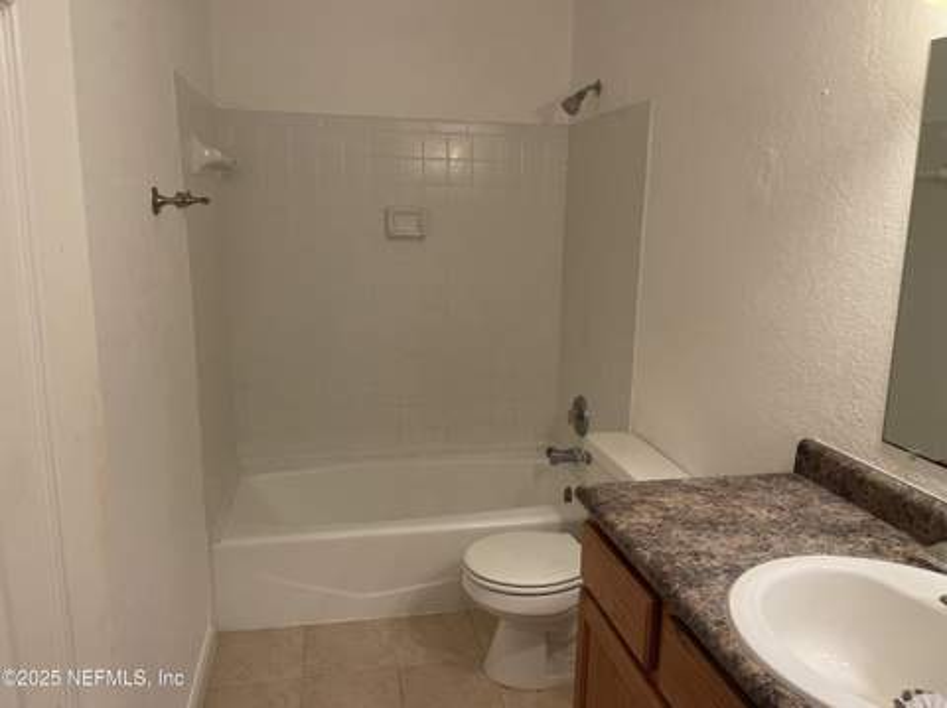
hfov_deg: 69.4
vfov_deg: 54.8
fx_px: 683
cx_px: 474
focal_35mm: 25
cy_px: 354
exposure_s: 1/60
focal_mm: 5.1
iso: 125
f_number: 1.6
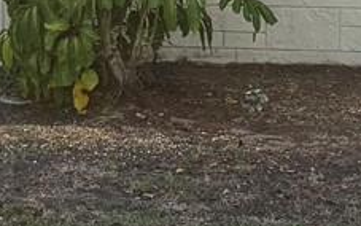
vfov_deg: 7.3
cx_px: 253
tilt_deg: -1.2
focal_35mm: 179
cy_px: -43
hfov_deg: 11.7
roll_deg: -0.7
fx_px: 1762
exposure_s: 1/2169
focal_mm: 6.76
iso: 100
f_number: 1.78
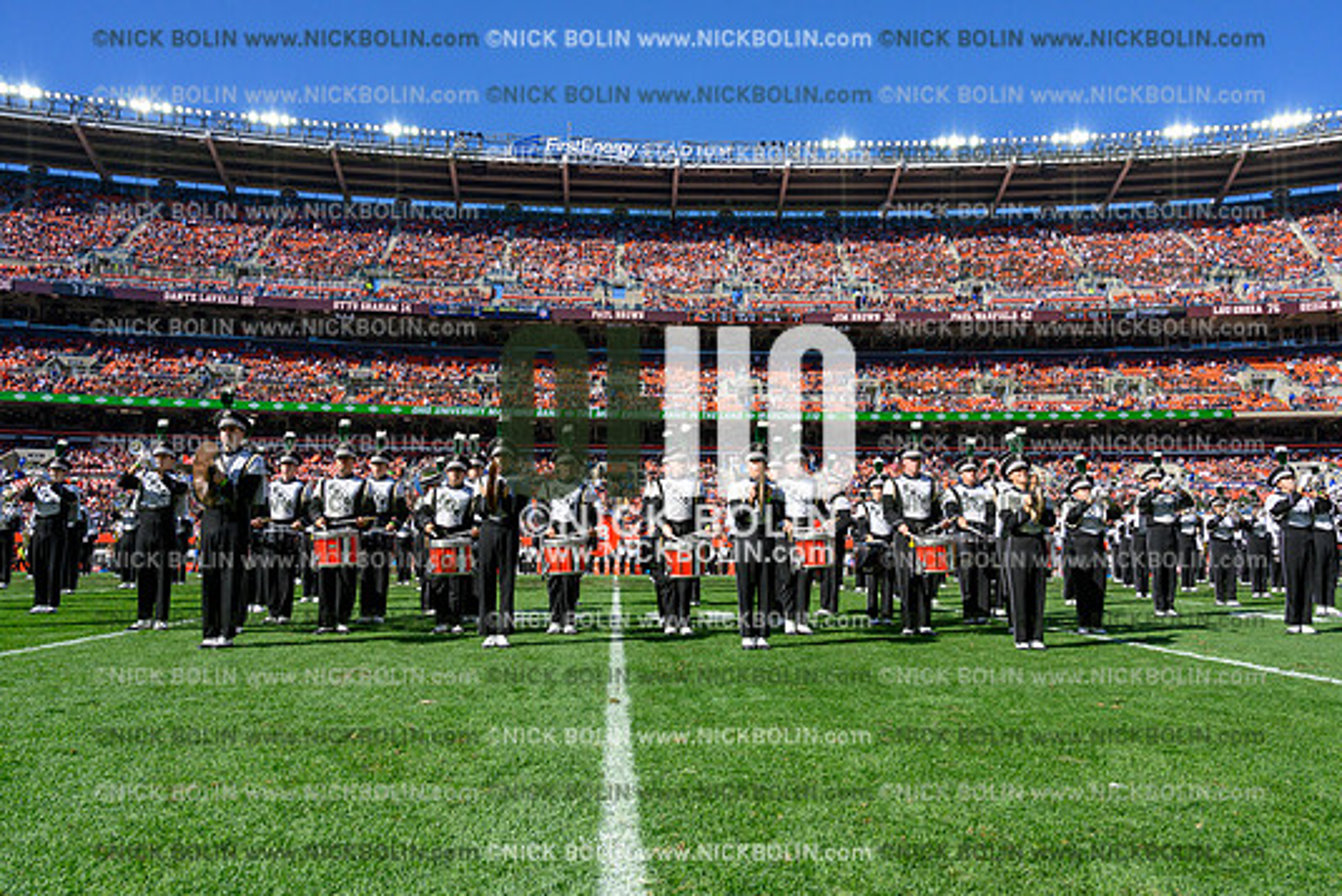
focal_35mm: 26
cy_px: 445
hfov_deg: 69.4
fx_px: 969
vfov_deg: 49.6
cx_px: 677
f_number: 8
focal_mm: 24
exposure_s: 1/3200
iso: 1000
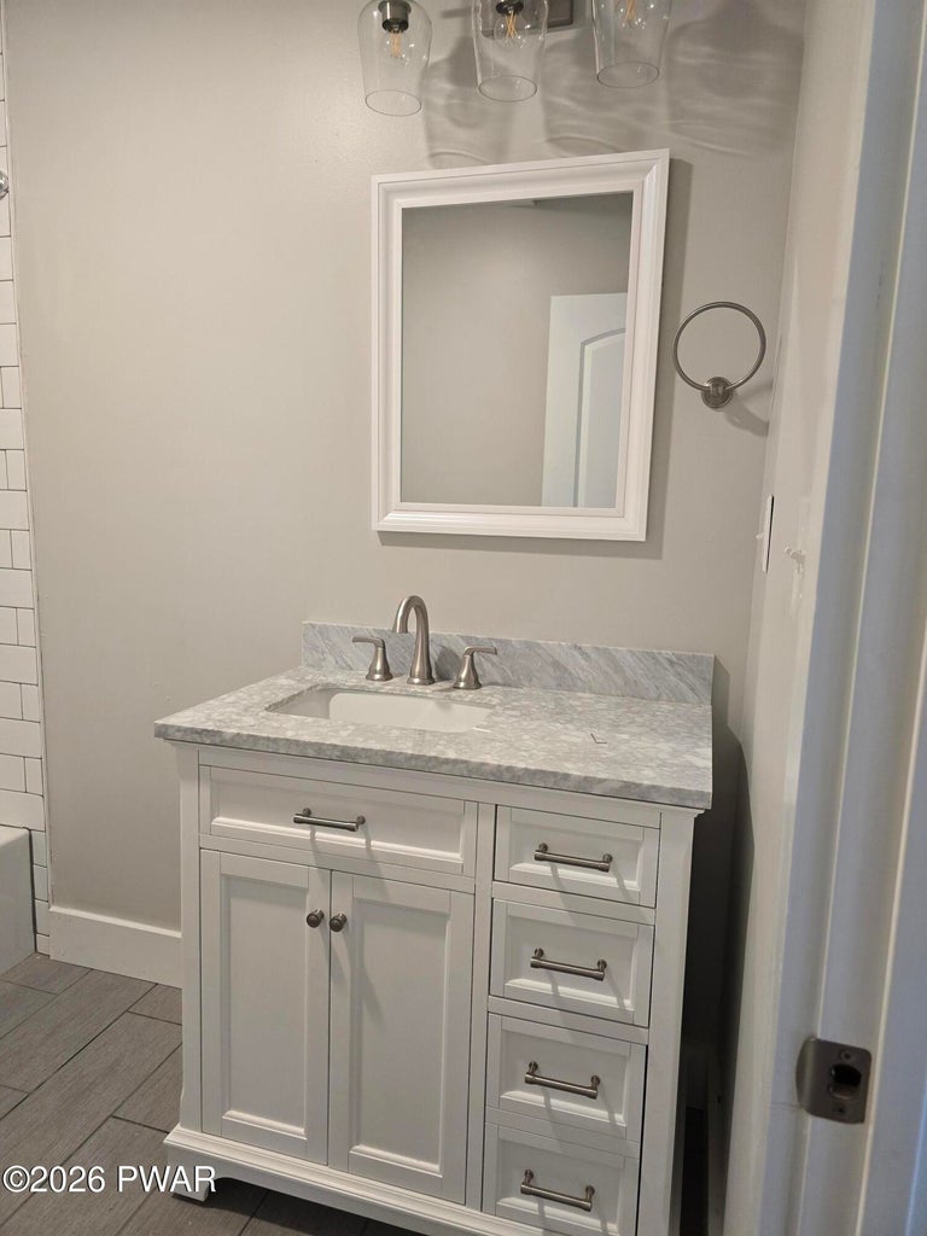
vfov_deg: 73.9
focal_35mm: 23
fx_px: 821
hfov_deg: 58.9
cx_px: 464
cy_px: 618
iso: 400
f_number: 1.7
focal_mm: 6.3
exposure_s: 1/120
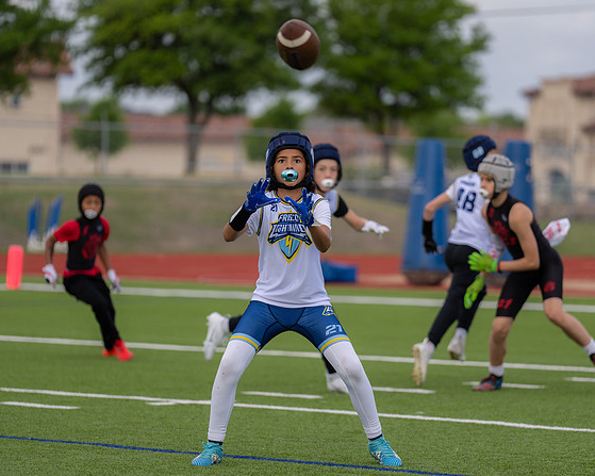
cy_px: 253
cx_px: 320
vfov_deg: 7.2
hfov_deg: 8.9
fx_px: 3803
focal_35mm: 216
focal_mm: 173
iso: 100
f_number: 2.8
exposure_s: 1/1250
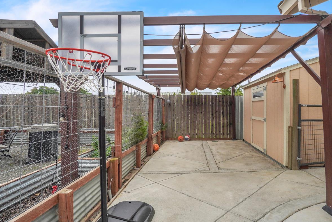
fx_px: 175
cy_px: 113
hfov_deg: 85.6
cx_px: 202
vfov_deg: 64.5
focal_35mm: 19
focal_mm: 10
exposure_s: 1/500
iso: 200
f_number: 8
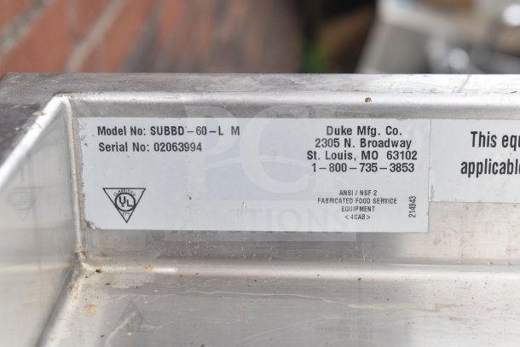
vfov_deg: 16.6
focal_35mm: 82
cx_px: 260
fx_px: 1192
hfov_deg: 24.6
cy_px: 174
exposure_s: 1/200
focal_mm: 55
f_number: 7.1
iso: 200
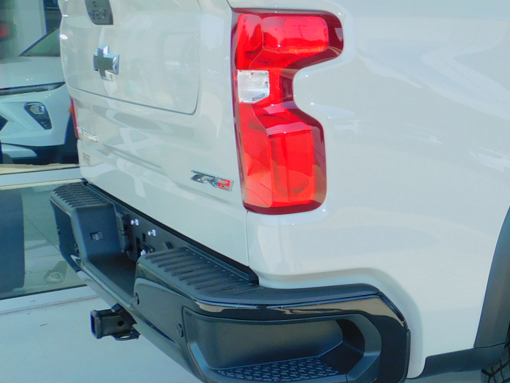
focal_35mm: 58
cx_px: 614
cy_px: 176
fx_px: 855
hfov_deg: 28.8
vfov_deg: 25.2
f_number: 3.3
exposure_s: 1/500
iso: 125
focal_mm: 4.3
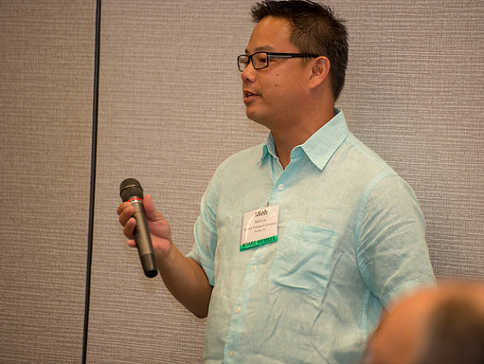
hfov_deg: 9.1
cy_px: 182
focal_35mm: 218
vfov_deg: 6.8
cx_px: 273
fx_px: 3050
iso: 1250
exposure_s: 1/250
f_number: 2.8
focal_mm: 200
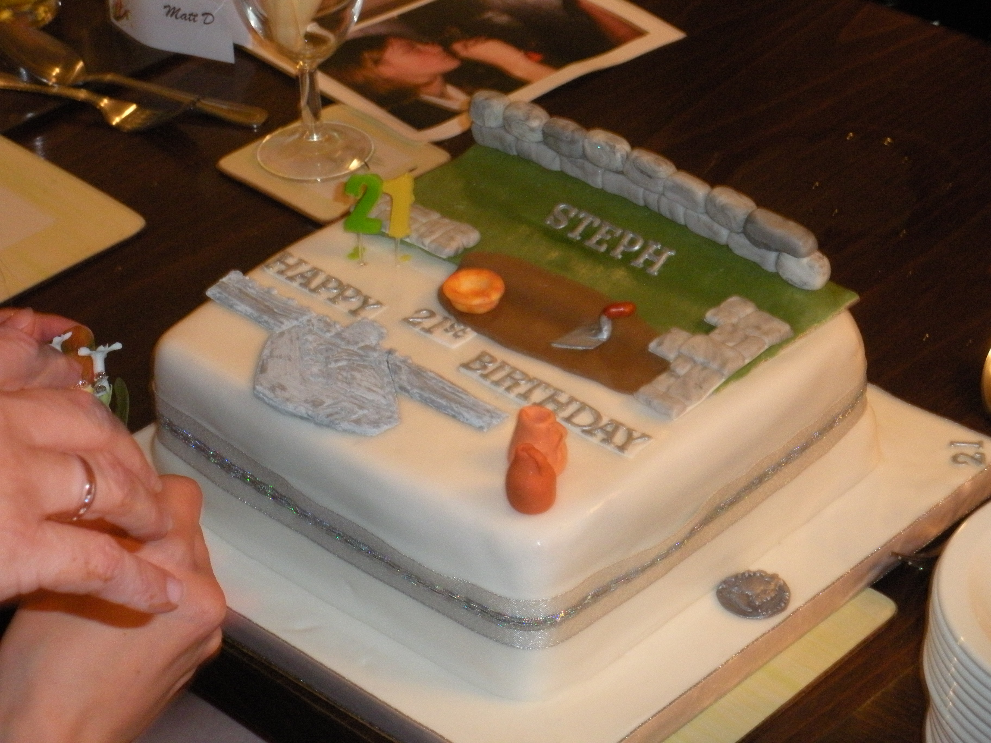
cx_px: 496
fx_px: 2863
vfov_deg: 14.8
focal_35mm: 100
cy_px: 372
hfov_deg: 19.6
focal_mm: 17.4
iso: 400
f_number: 5
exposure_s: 1/8
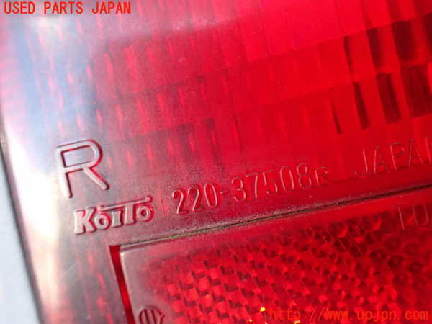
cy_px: 162
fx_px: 374
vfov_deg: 46.8
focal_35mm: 30
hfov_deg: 60.0
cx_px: 216
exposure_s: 1/125
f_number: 2.3
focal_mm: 5.4
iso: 800
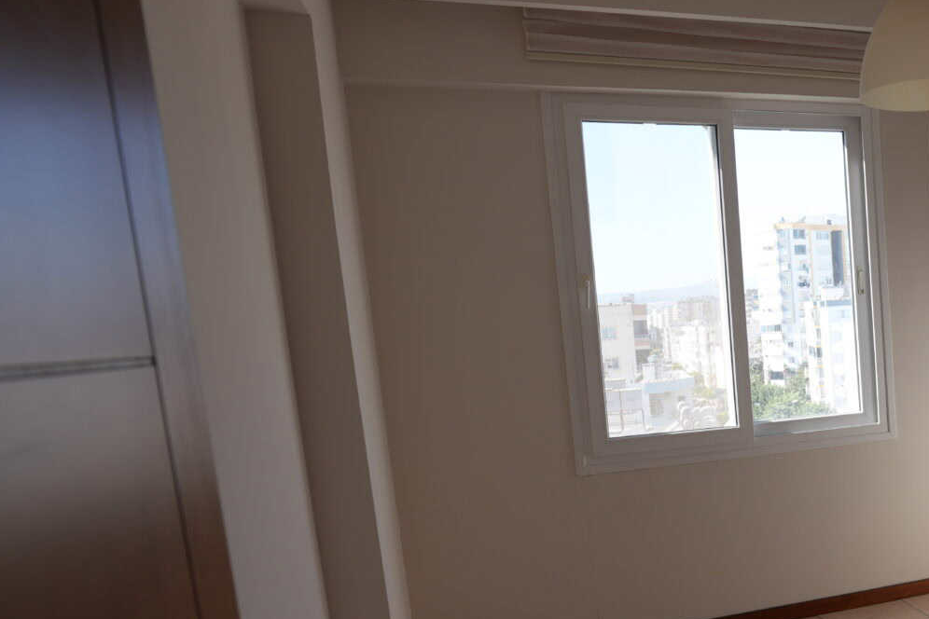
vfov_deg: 35.3
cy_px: 454
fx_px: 955
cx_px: 933
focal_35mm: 37
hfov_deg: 44.1
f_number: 4
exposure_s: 1/160
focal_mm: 18
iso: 100
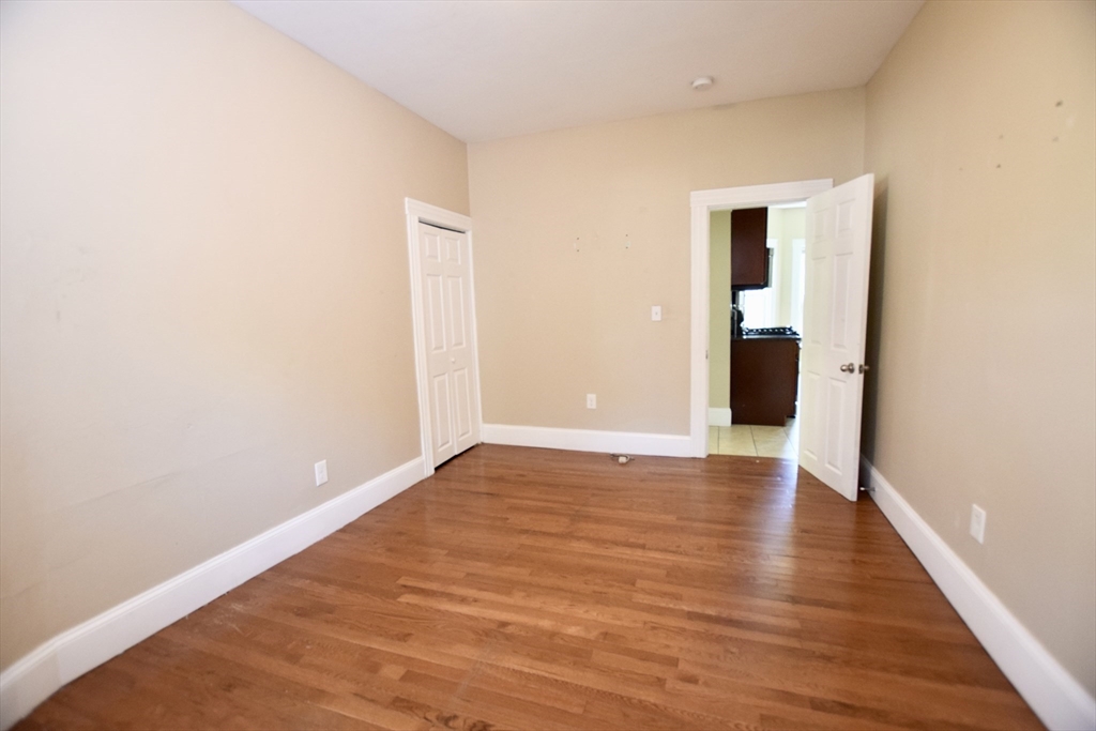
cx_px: 548
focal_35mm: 15
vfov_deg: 77.3
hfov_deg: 100.4
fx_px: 457
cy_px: 366
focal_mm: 10
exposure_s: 1/60
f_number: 3.5
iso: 900
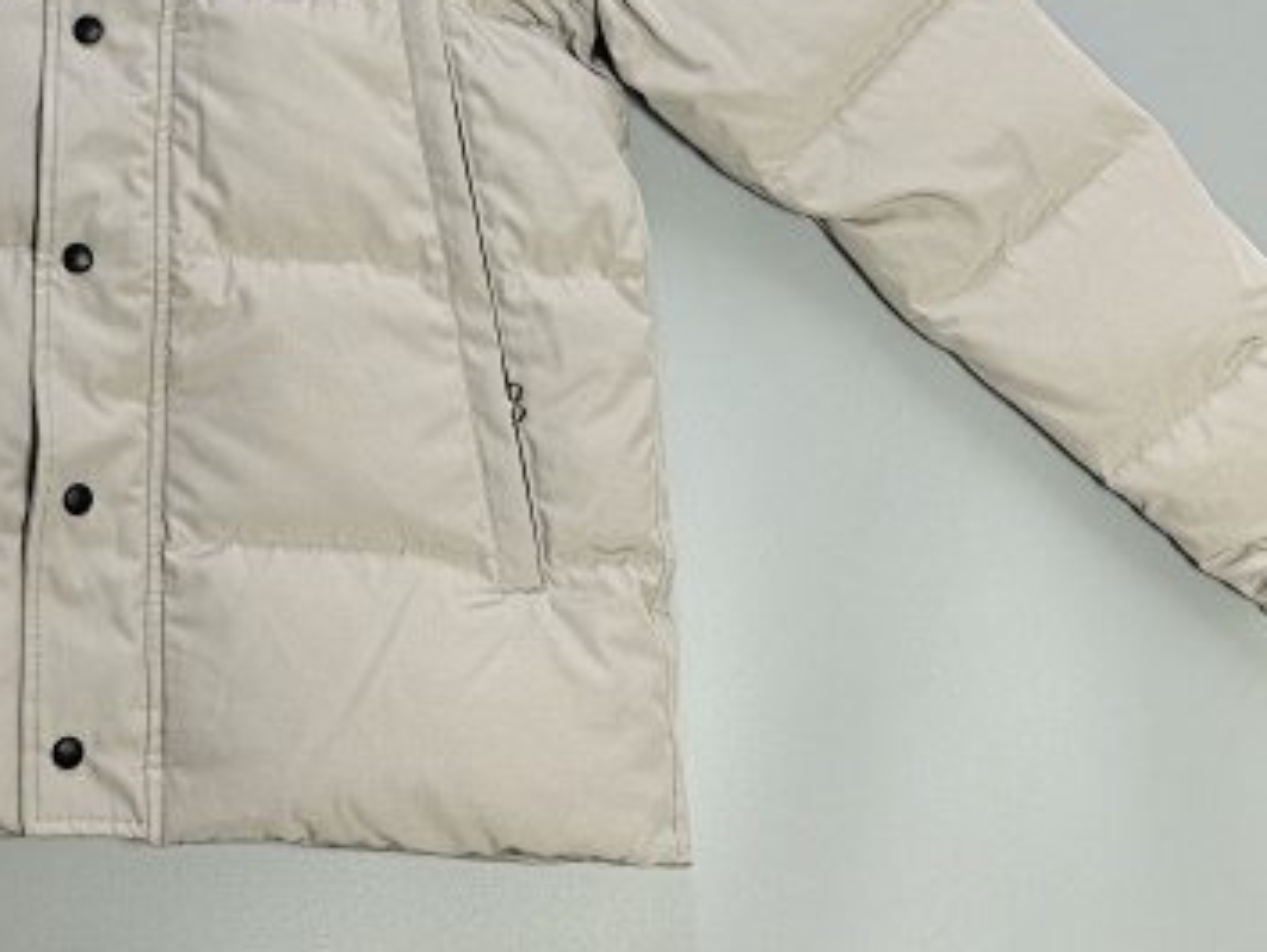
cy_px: -61
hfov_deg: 30.3
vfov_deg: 22.8
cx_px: 129
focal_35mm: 61
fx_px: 2234
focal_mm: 6.98
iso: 125
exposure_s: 1/100
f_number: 1.4
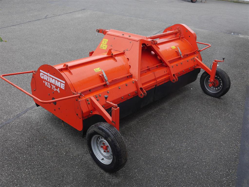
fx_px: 259
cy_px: 94
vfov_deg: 39.7
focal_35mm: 36
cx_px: 124
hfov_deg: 51.3
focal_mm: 18
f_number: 5
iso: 160
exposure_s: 1/160
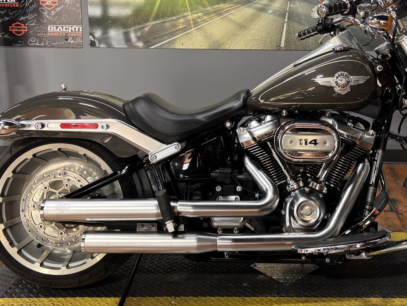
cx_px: 261
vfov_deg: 30.5
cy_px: 83
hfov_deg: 40.1
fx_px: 553
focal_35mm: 47
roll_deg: -0.6
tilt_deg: -11.0
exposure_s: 1/60
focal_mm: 5.96
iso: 125
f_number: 1.6
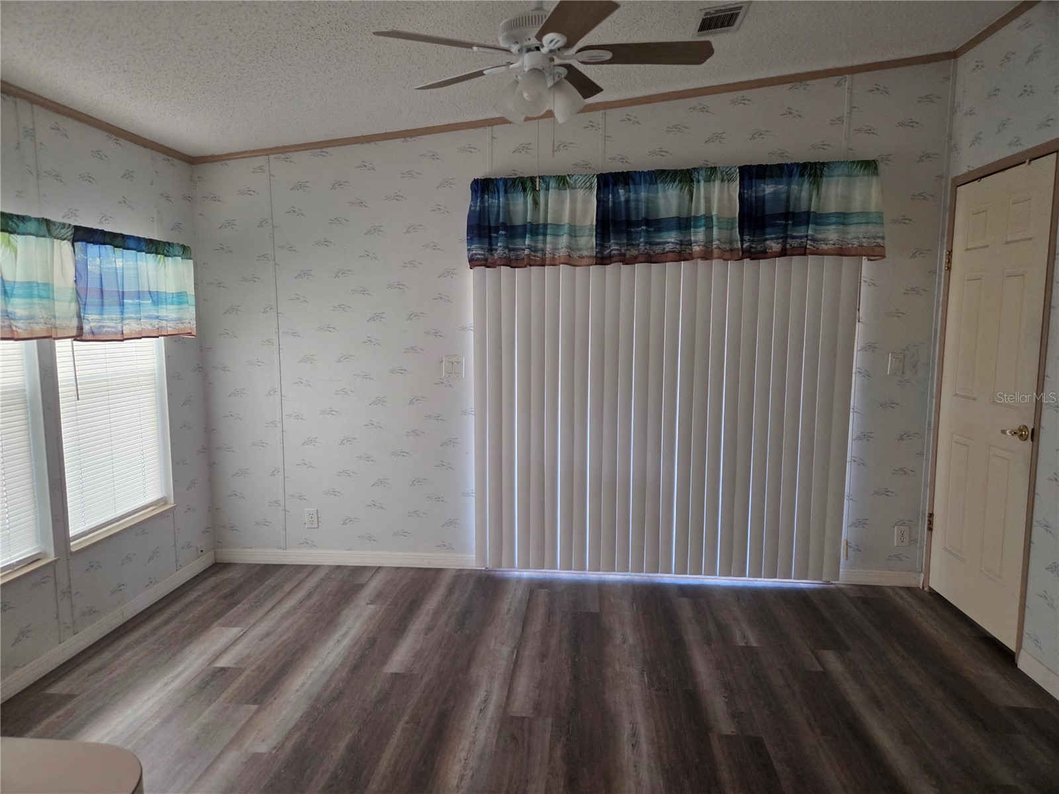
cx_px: 530
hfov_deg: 73.9
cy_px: 397
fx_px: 704
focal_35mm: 23
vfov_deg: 58.9
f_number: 1.8
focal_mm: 5.4
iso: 400
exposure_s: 1/120
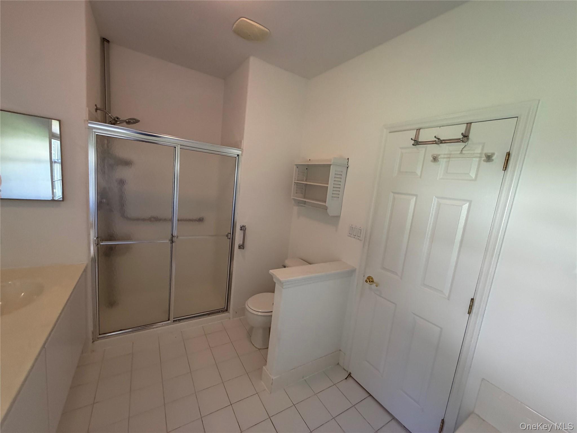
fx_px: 233
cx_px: 288
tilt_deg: -7.7
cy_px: 216
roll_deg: -6.5
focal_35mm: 14
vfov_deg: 85.7
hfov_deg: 102.1
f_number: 2.2
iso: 320
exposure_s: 1/120
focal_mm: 2.22
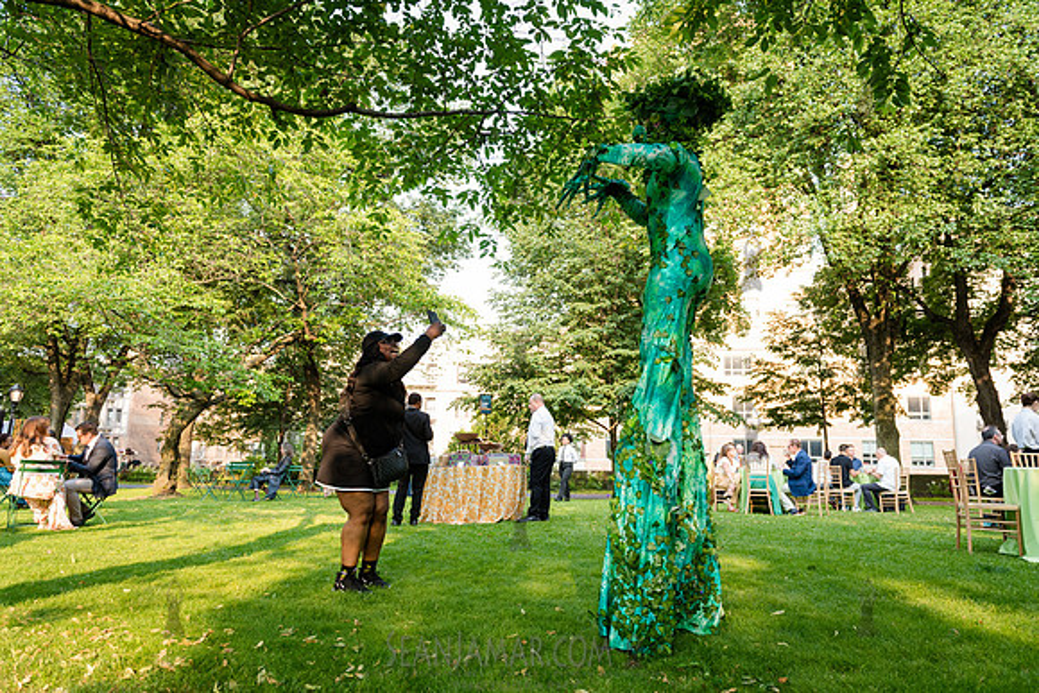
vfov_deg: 53.2
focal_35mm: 24
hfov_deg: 73.7
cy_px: 346
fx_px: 693
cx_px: 520
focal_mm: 24
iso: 500
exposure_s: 1/250
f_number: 3.5
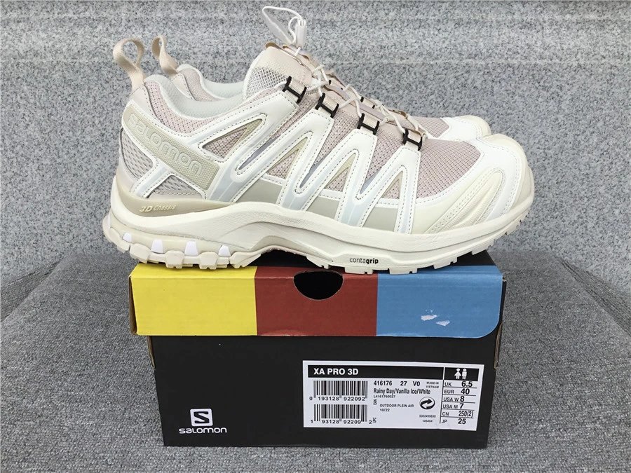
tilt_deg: -21.0
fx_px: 565
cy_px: 236
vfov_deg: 45.4
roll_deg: +0.5
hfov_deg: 58.4
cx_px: 316
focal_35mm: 31
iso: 25
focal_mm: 3.3
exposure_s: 1/485
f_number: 2.4
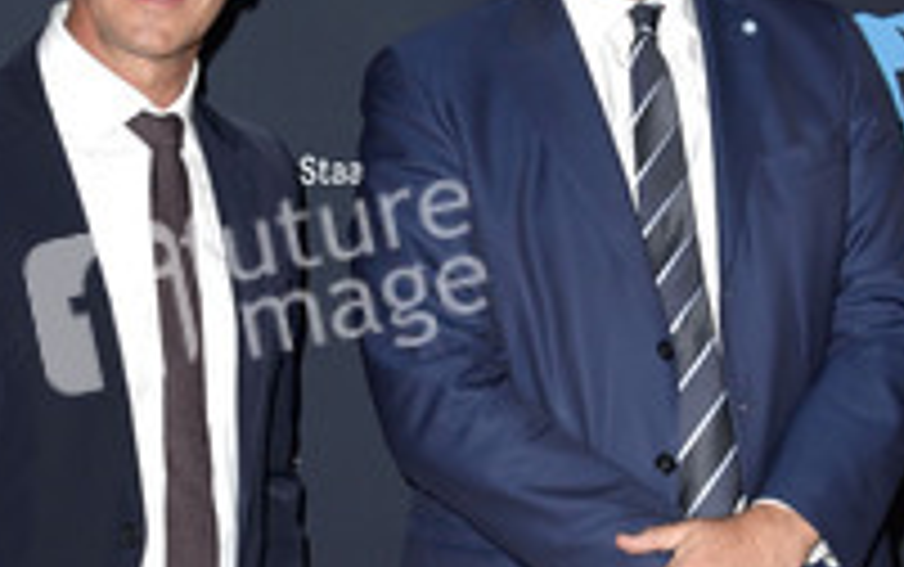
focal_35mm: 89
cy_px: 513
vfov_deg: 14.6
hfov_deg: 23.3
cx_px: 387
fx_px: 2195
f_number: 5.6
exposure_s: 1/250
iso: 800
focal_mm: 44
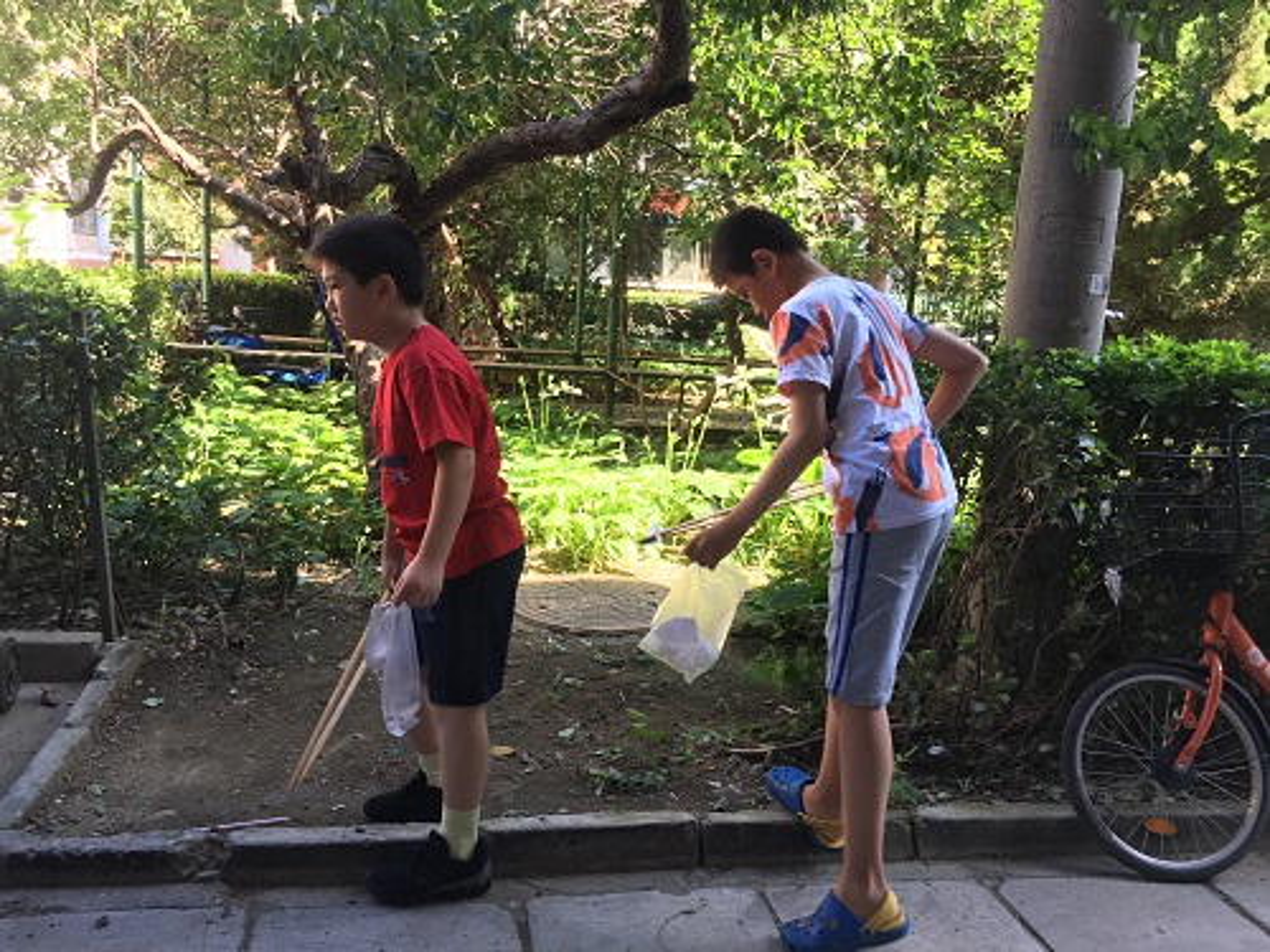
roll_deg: -3.0
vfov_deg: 48.2
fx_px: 1064
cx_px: 635
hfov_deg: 61.7
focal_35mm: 29
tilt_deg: -10.7
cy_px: 476
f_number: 2.2
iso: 32
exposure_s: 1/100
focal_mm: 4.15
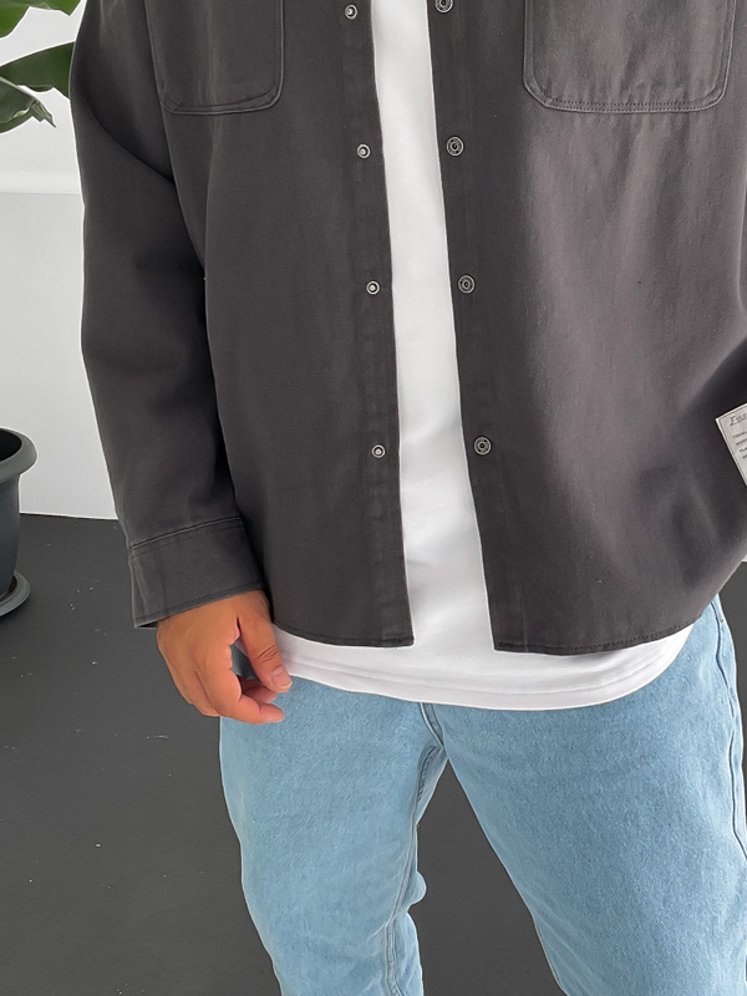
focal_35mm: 58
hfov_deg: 25.2
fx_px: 1669
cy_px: 484
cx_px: 471
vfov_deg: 33.2
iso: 20
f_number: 1.8
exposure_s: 1/120
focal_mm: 3
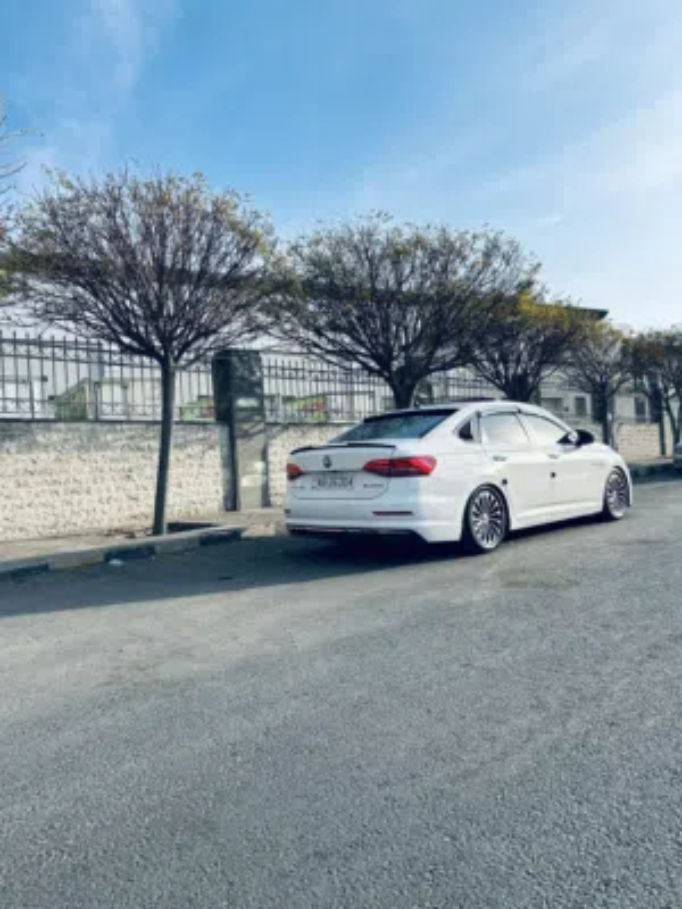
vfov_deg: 67.3
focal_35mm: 26
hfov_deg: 53.1
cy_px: 454
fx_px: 683
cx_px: 341
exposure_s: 1/2695
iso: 50
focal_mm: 5.7
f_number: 1.5
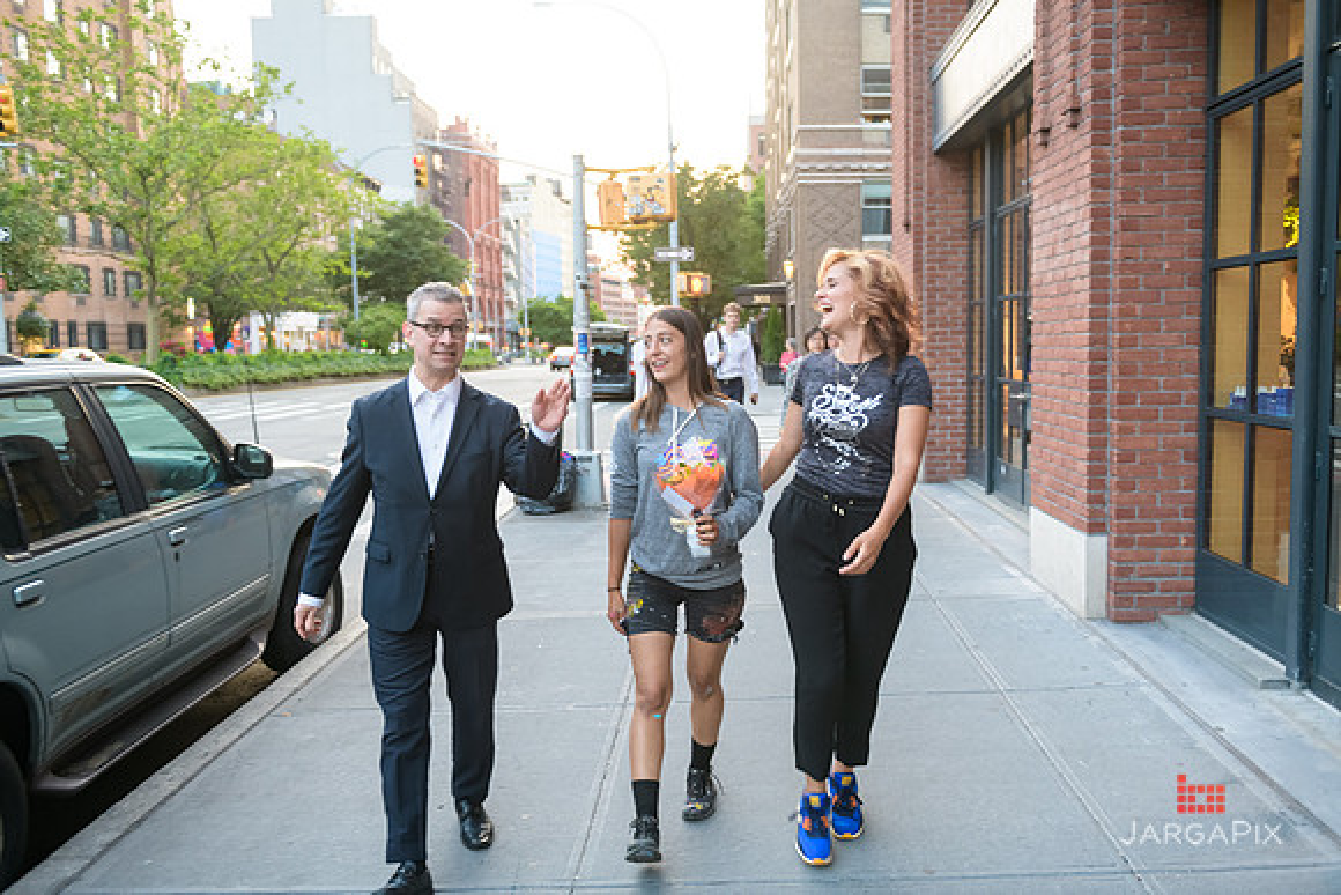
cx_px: 670
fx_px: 1155
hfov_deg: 60.3
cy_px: 448
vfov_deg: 42.3
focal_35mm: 31
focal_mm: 31
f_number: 3.2
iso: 1000
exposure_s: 1/125
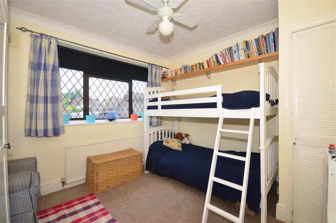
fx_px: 140
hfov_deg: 100.5
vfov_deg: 77.0
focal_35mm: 15
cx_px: 168
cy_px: 112
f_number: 5
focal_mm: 10
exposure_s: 1/30
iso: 200
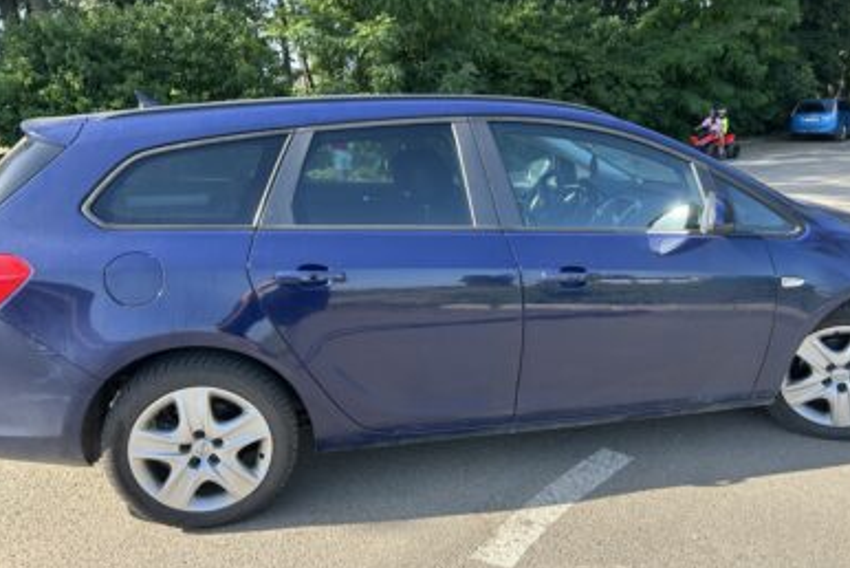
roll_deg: +3.0
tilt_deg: -13.5
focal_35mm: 28
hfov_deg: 65.4
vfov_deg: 46.3
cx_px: 434
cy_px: 324
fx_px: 662
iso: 50
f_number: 1.5
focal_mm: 5.7
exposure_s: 1/808
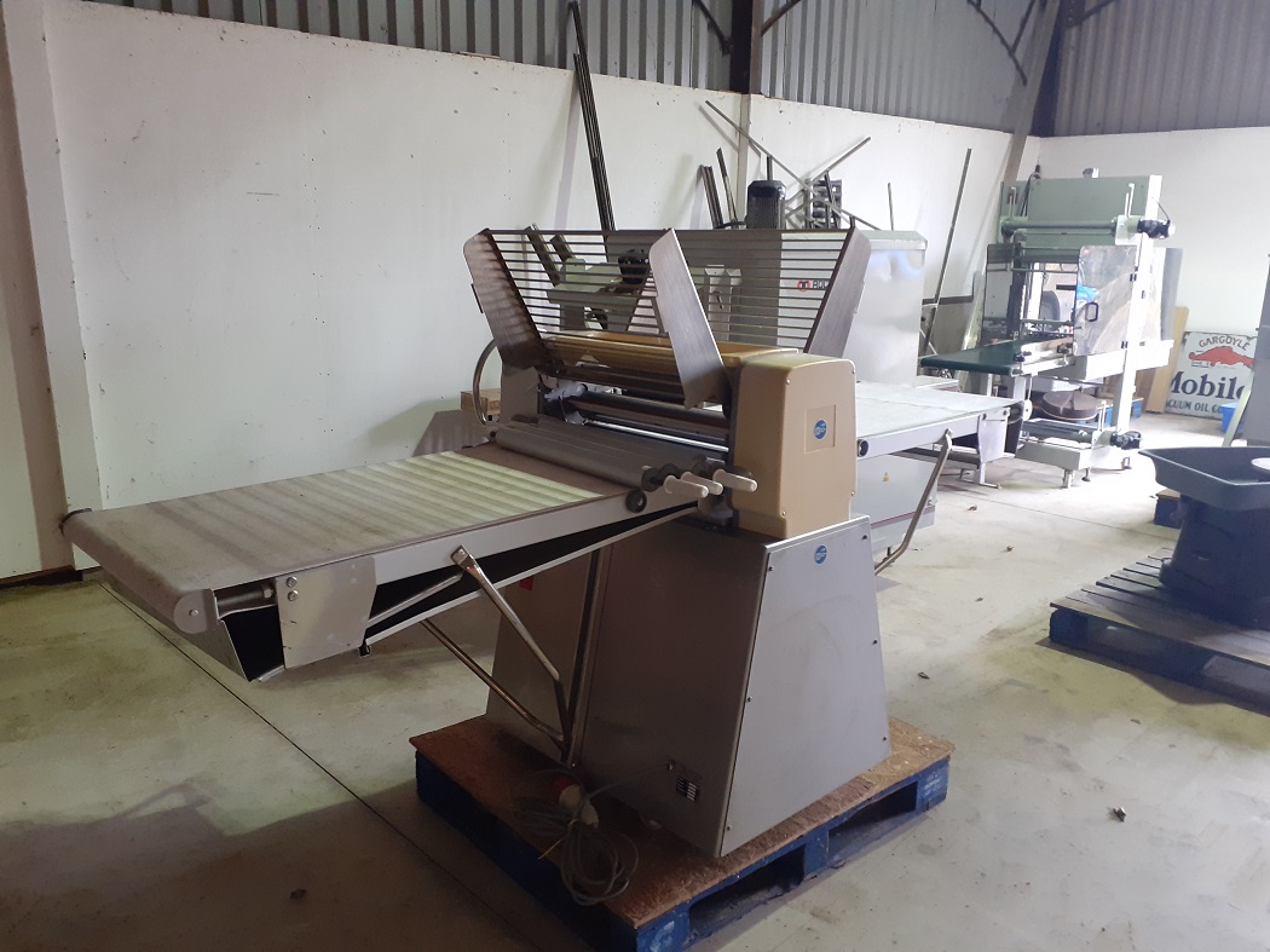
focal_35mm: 27
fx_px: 990
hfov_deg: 65.3
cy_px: 476
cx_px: 635
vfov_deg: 51.3
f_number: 1.9
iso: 200
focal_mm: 3.6
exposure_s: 1/25
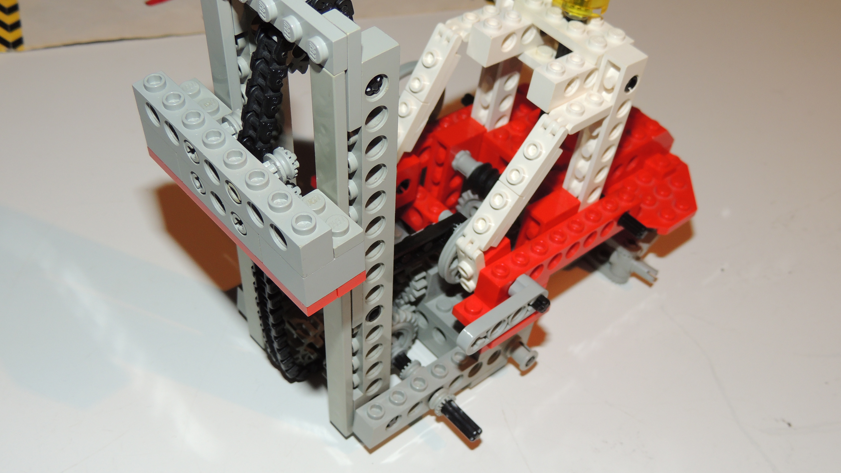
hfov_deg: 47.3
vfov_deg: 27.7
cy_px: 235
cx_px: 443
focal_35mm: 43
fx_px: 959
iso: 100
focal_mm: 6.2
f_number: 3.3
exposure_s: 1/30
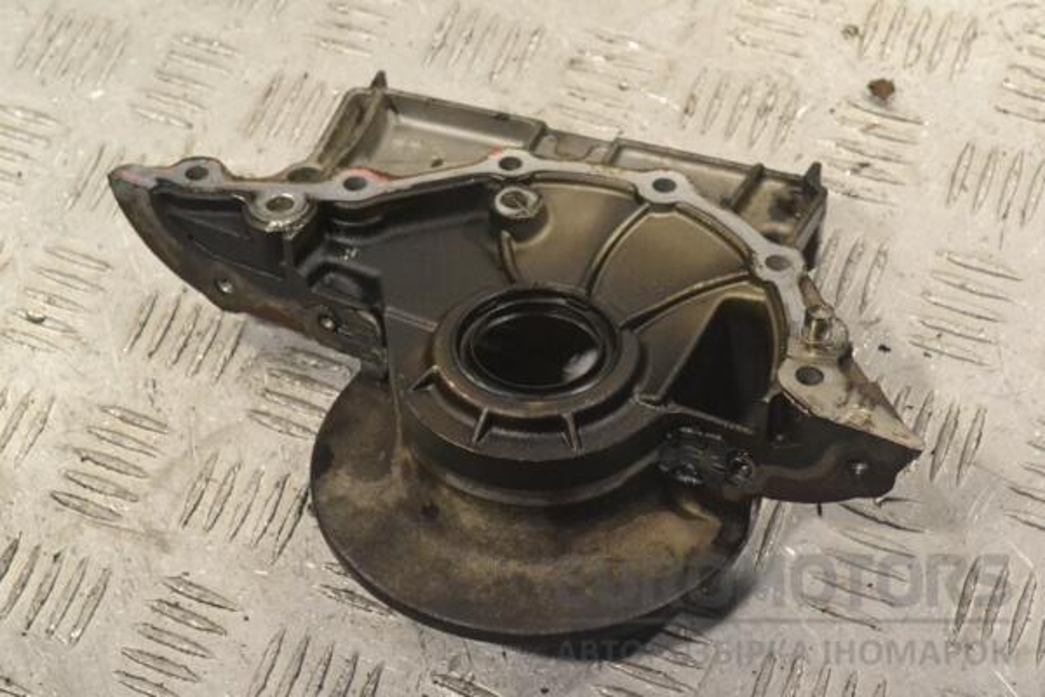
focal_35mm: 66
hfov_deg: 30.5
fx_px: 1916
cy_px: 348
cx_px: 522
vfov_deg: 20.6
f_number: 9
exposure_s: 1/320
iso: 3200
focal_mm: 44
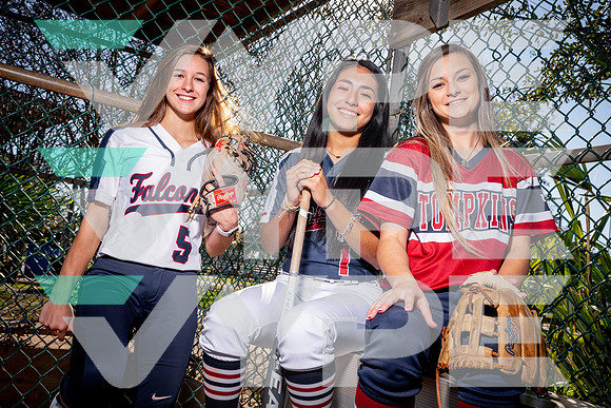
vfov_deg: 36.9
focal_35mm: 36
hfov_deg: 53.1
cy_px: 204
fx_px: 611
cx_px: 306
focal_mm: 36
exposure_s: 1/125
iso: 200
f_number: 13
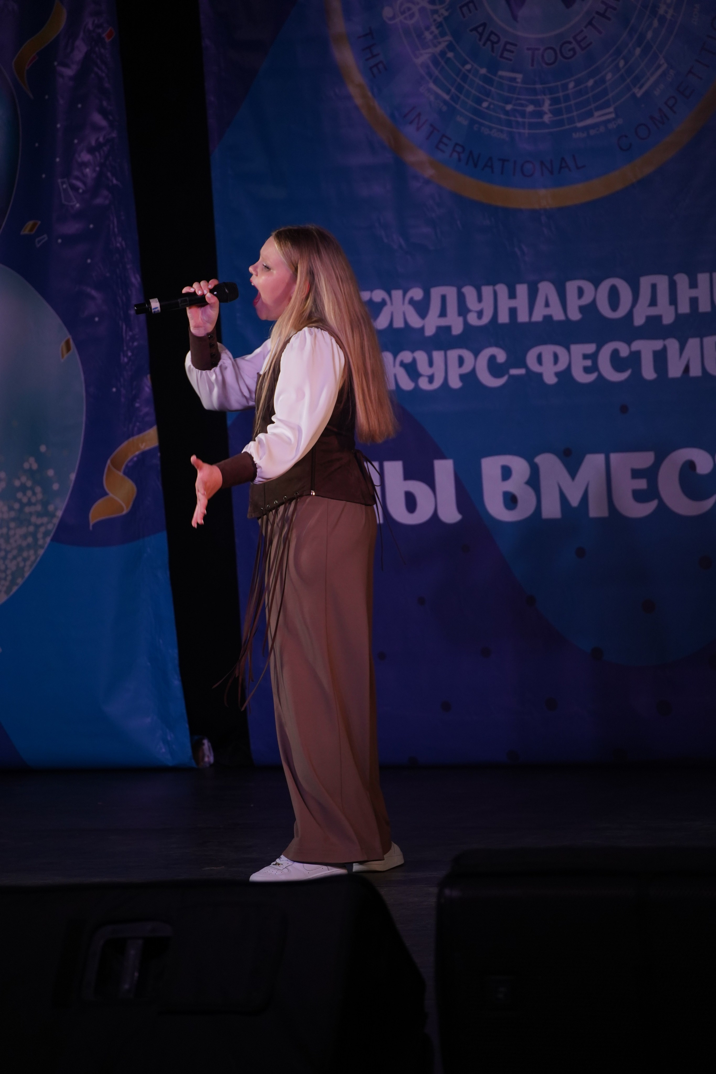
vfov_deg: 10.7
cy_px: 537
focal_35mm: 192
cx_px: 358
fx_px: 5728
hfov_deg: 7.2
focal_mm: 192
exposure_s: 1/250
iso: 1600
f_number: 5.6
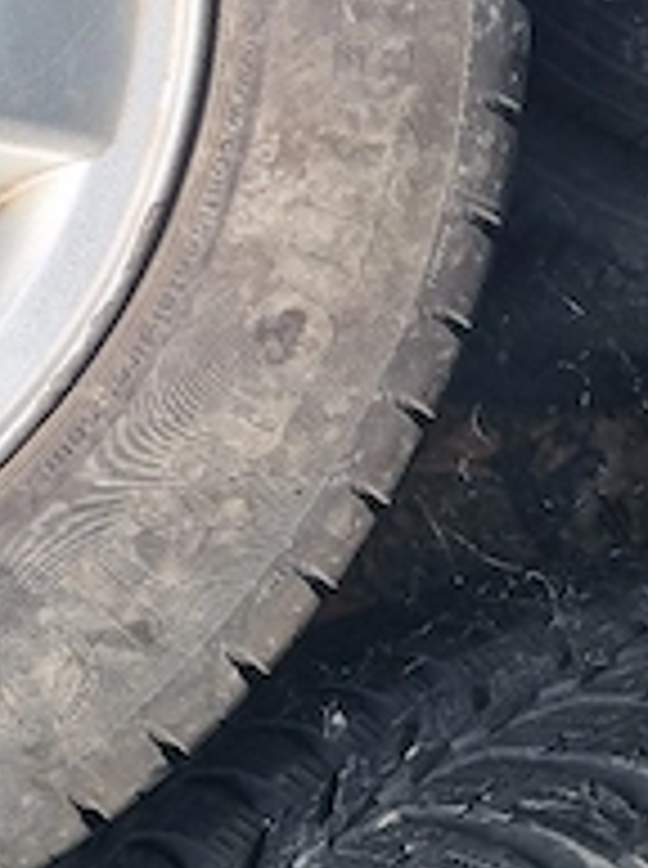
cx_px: 266
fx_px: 1352
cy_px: 364
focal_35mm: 54
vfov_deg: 35.5
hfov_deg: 26.9
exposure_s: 1/909
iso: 50
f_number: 1.8
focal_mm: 5.4
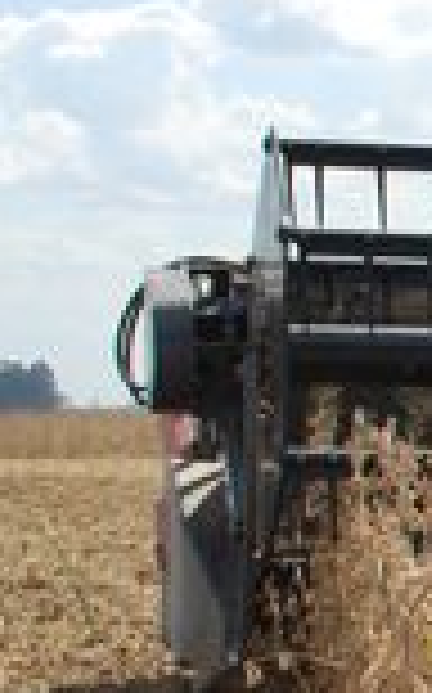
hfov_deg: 7.2
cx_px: 1458
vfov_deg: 13.7
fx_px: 2888
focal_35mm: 153
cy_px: 394
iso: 100
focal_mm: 22
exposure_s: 1/200
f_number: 10
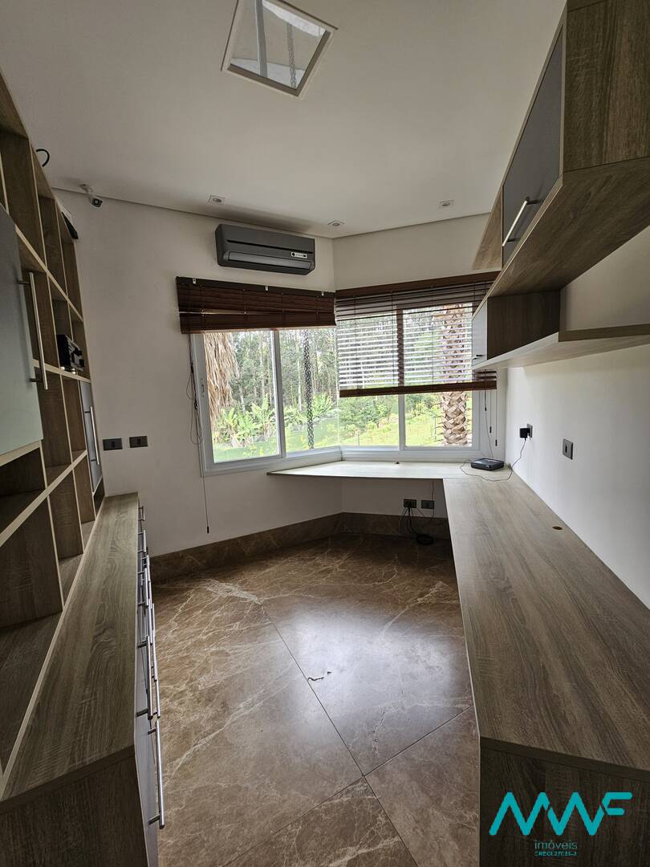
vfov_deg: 106.2
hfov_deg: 89.9
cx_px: 325
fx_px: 325
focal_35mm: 13
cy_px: 434
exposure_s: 1/60
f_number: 2.2
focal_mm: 2.2
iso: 50
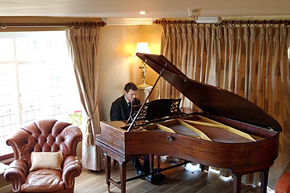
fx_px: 350
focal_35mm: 44
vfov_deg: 30.8
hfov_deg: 45.0
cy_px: 96
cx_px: 145
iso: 400
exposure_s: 1/45
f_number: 3.8
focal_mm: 29
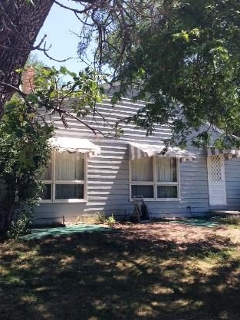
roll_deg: +2.2
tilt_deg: +8.9
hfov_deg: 37.7
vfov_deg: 48.9
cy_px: 147
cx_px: 127
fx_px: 351
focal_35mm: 38
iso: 50
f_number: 2.4
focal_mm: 4.12
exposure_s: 1/542
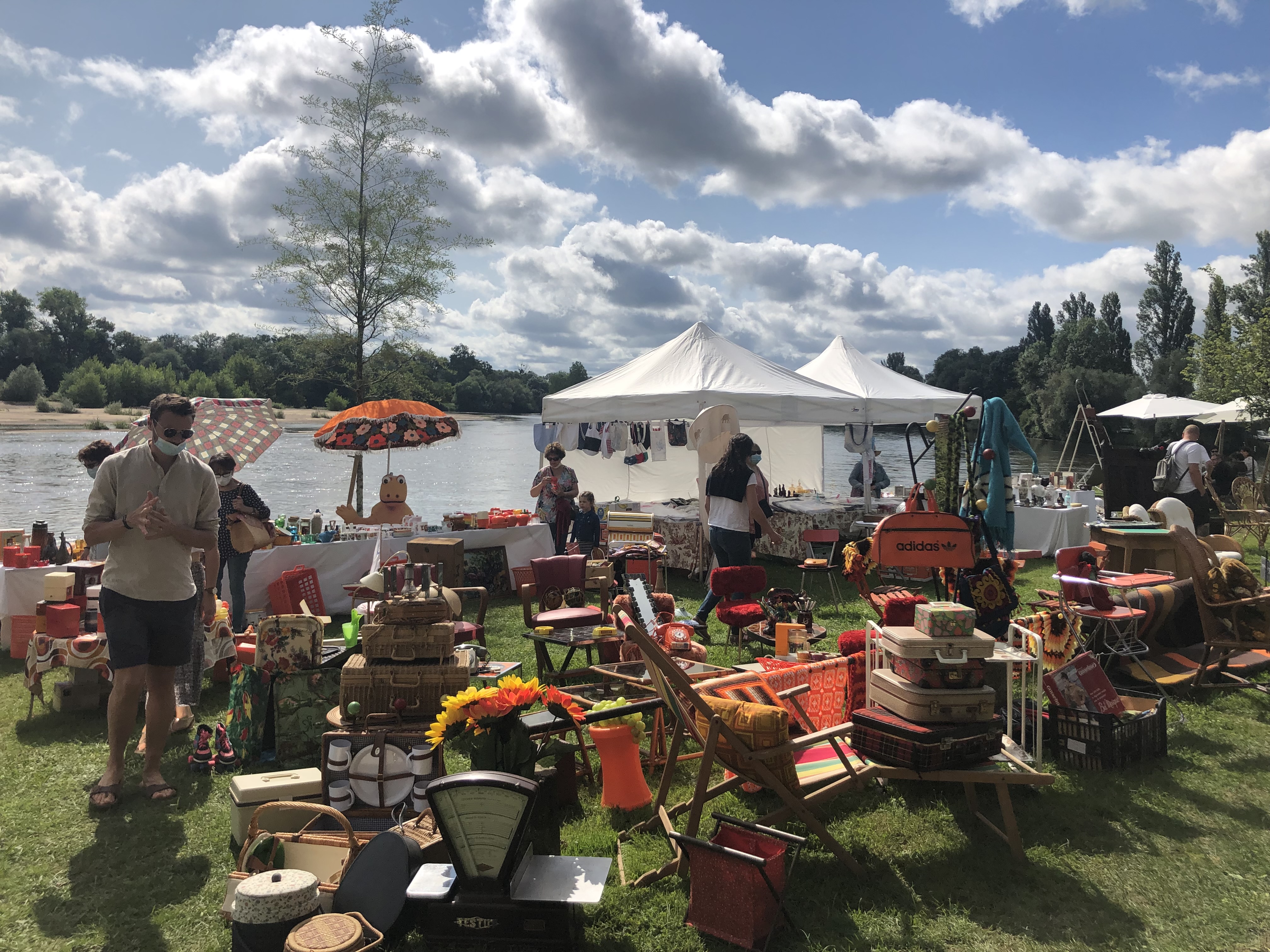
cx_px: 635
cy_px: 476
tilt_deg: -3.6
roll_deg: -2.7
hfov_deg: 63.4
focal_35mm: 28
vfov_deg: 49.7
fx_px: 1027
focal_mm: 3.99
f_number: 1.8
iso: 25
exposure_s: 1/5348
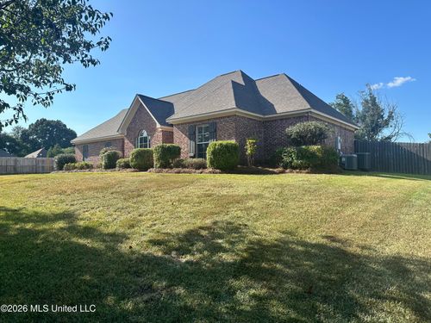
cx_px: 216
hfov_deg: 71.6
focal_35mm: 24
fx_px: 299
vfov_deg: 56.8
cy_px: 162
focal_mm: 6.86
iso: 80
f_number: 1.78
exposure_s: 1/3356
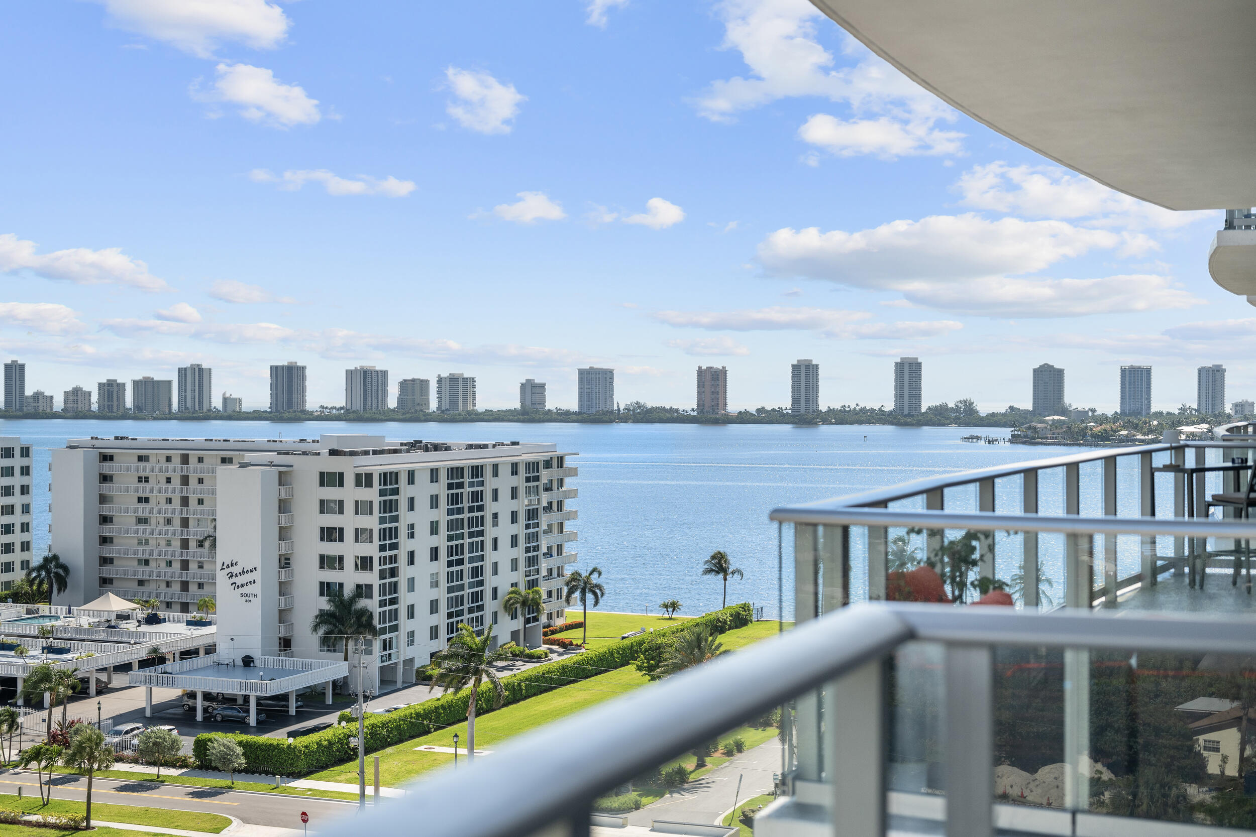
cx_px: 628
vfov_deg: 27.0
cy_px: 418
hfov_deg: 39.6
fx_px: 1744
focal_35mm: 50
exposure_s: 1/3200
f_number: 2.8
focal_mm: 50
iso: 500
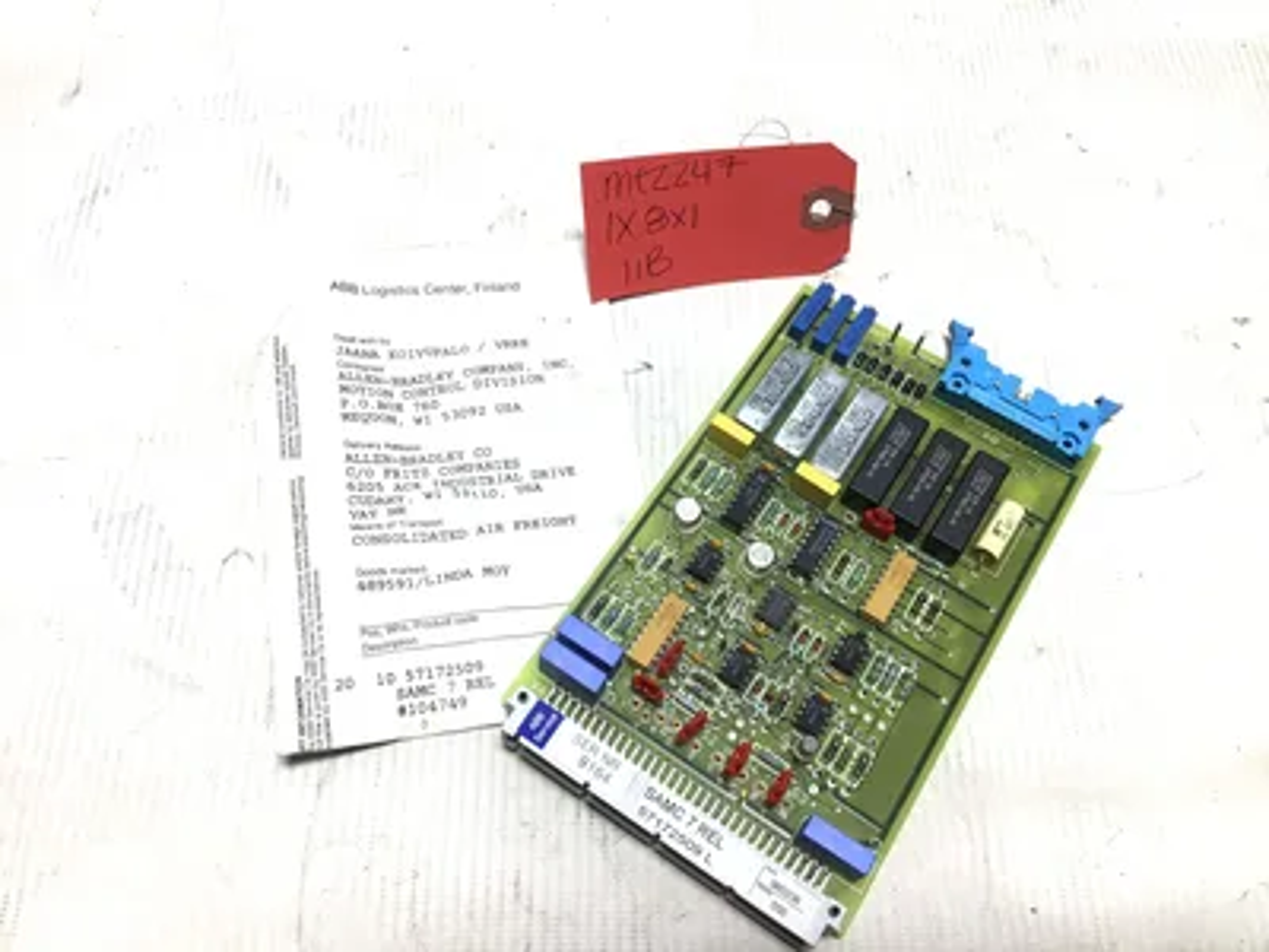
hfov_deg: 58.4
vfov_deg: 45.4
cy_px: 476
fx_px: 1136
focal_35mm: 31
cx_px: 634
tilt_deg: -64.1
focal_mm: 3.3
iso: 32
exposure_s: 1/120
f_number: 2.4
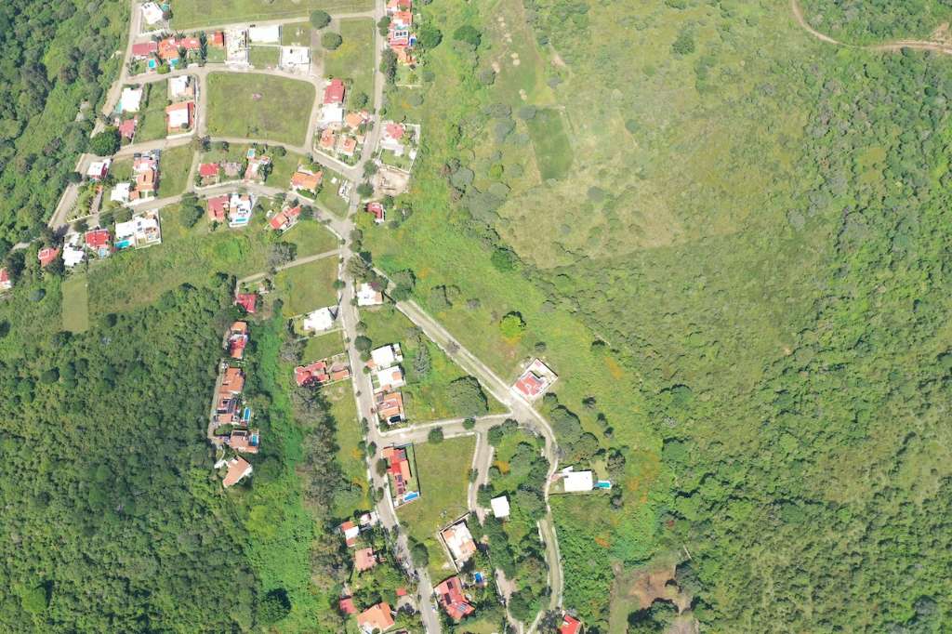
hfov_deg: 65.5
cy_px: 317
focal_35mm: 28
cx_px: 476
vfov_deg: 46.4
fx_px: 740
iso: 100
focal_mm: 10.26
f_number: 5
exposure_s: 1/320
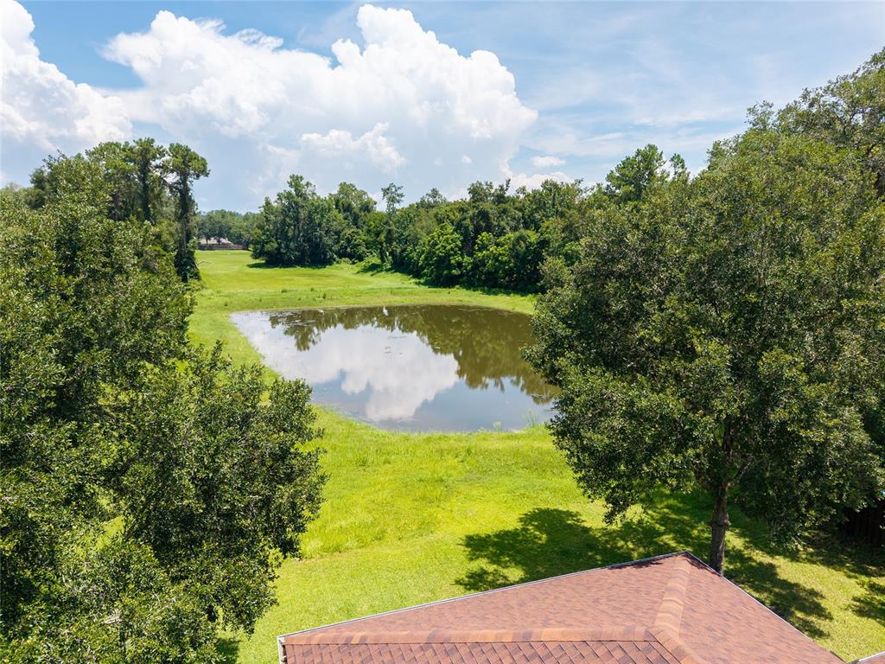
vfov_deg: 56.8
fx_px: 614
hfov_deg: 71.6
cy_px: 332
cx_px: 442
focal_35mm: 24
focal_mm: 8.67
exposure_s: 1/5000
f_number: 1.8
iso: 210
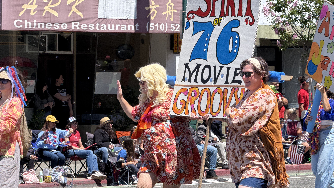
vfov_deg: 9.3
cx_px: 167
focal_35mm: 131
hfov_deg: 16.4
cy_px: 66
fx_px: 1160
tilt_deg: +2.1
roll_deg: +0.3
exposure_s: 1/1080
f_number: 2.8
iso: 50
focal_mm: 15.66
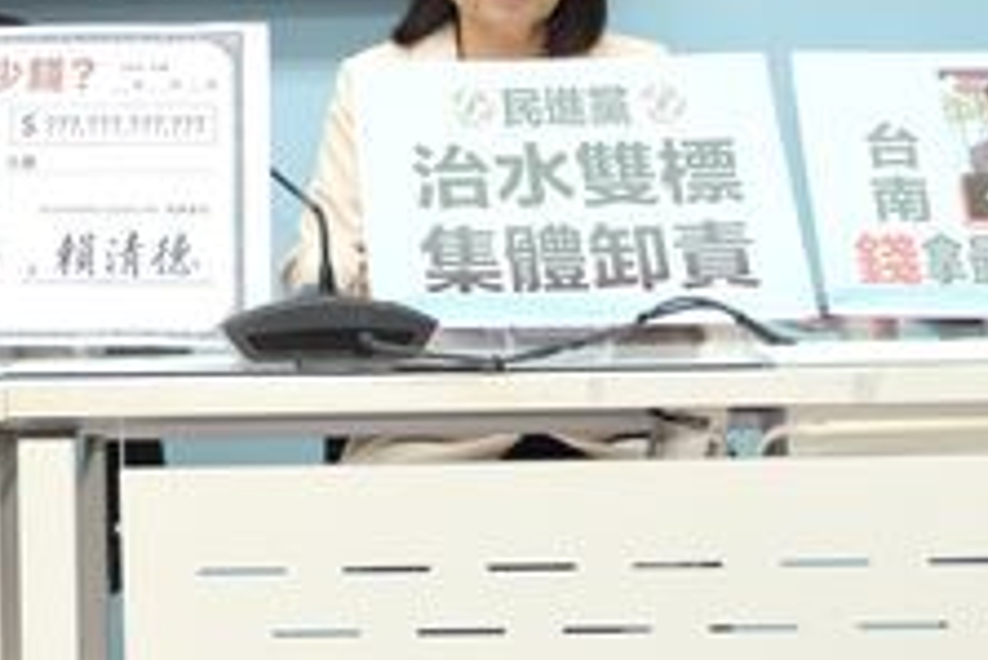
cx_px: 71
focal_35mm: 86
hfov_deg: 22.9
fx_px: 2362
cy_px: -35
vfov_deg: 15.6
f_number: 2.8
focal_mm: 21.3
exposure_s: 1/200
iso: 800
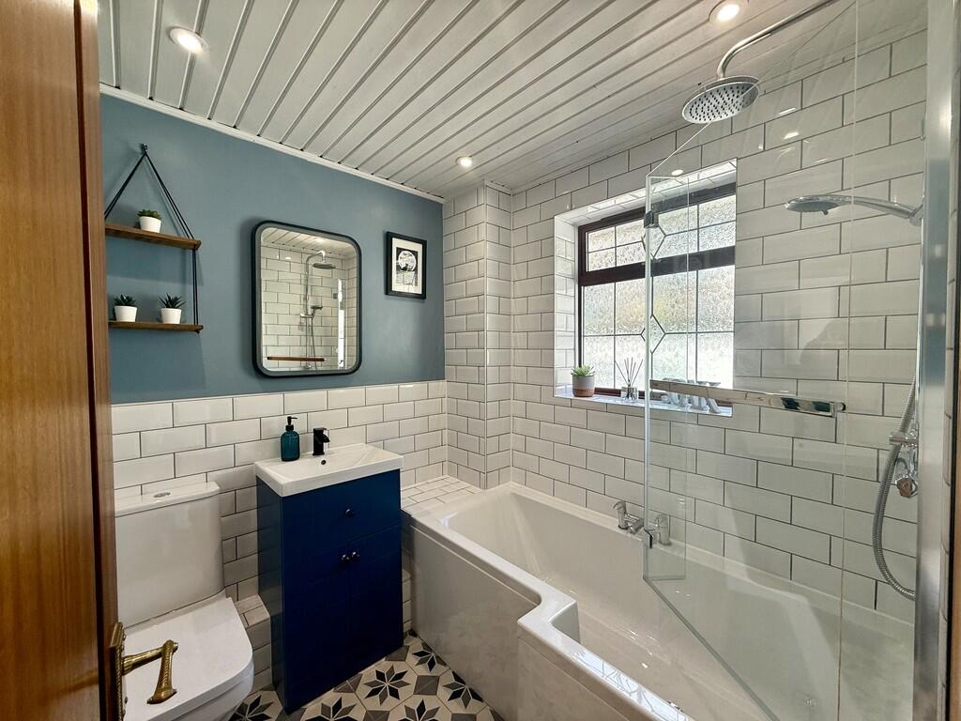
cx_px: 480
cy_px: 360
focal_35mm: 14
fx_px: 389
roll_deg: +0.5
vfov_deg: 85.7
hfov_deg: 102.1
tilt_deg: -1.5
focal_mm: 2.22
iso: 64
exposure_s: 1/184
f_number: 2.2
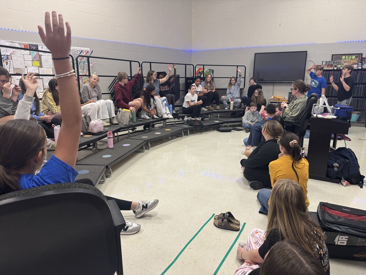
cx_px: 183
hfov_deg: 71.6
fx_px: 254
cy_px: 138
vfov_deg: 56.8
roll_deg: +0.0
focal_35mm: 24
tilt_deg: -13.2
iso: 160
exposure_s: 1/60
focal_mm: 6.76
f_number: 1.78
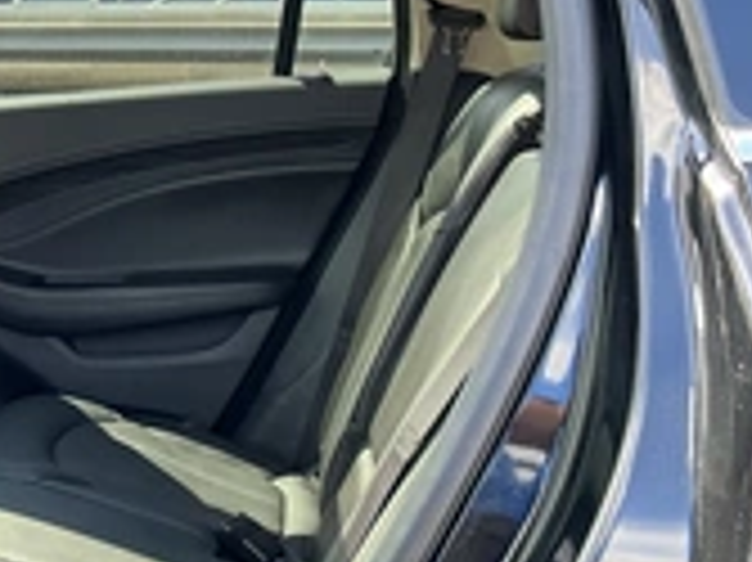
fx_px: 1454
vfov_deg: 21.6
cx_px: -63
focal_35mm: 67
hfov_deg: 26.8
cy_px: 450
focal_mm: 3
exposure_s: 1/118
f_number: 1.8
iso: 64
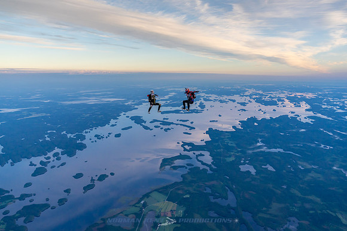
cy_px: 116
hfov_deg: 58.0
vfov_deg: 40.6
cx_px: 174
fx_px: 313
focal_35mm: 32
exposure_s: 1/2000
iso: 1000
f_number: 5
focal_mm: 30
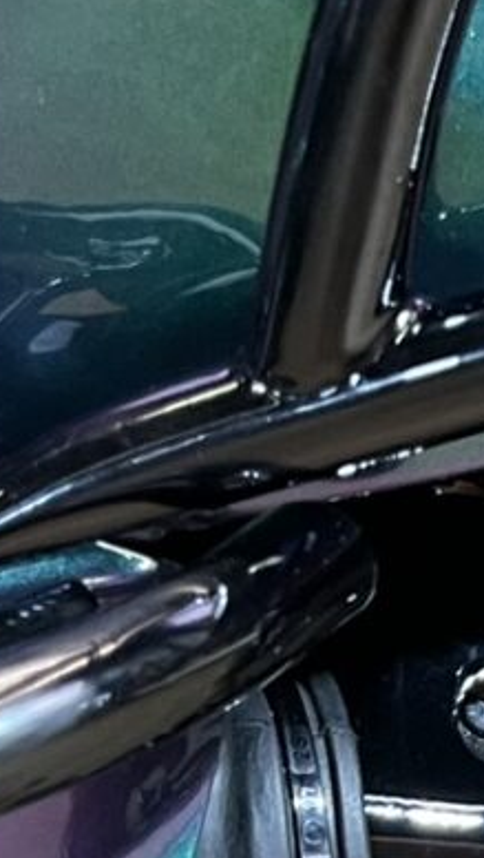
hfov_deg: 7.4
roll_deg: +1.3
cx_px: 1558
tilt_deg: -18.7
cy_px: 1035
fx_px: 3186
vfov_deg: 14.8
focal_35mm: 140
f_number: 1.6
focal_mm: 5.1
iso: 64
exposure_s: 1/50
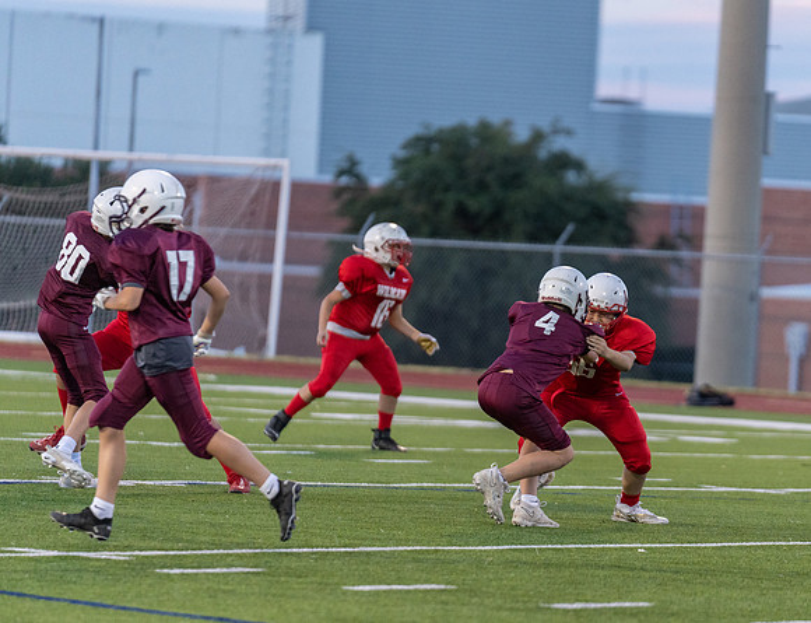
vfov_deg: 5.5
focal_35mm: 273
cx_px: 553
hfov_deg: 7.2
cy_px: 372
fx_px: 6440
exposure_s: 1/1250
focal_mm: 200
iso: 2500
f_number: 2.8
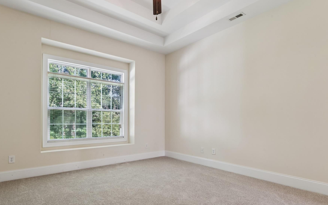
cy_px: 122
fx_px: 176
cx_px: 156
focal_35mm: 20
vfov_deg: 59.9
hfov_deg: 85.8
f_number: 13
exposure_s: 1/2.5
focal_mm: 16.6
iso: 100
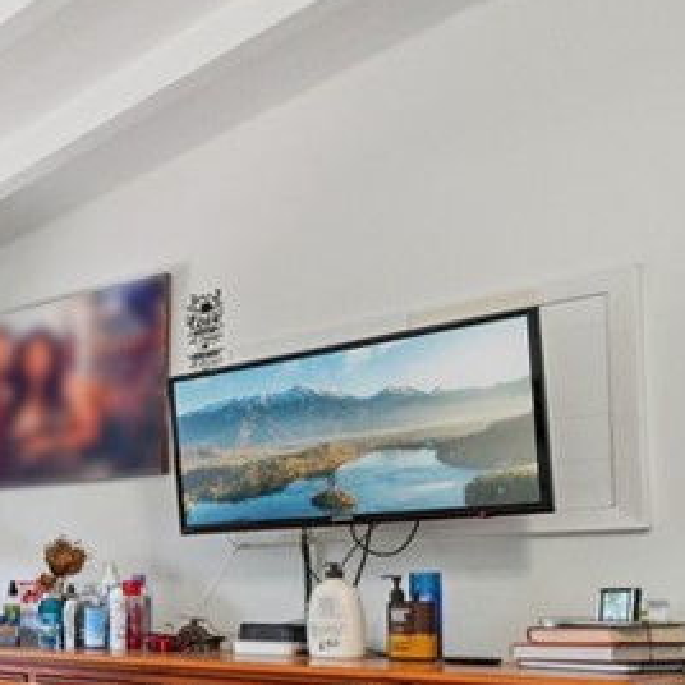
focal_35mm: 39
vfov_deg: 39.8
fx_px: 873
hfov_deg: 24.5
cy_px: 613
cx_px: -475
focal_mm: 12
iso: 250
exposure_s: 1/5
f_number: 8
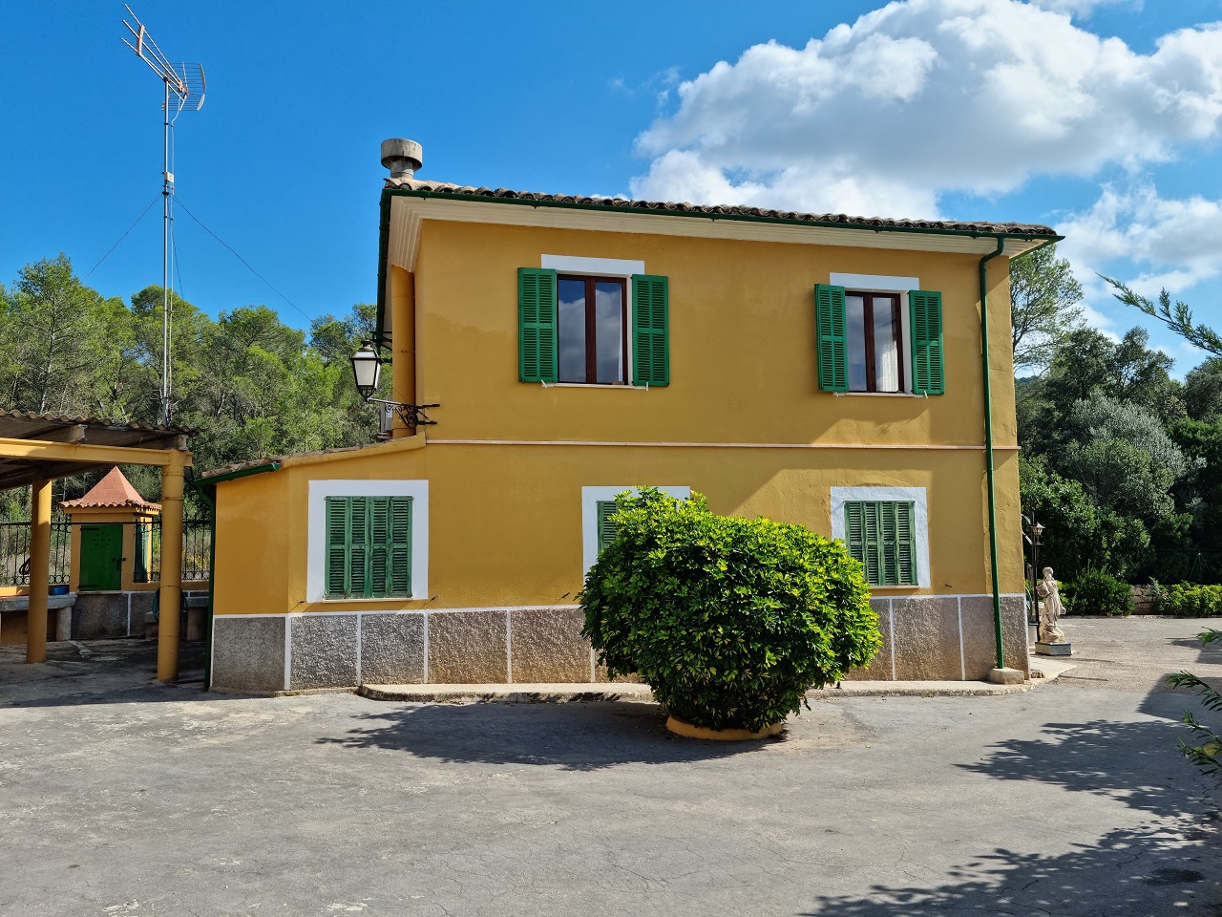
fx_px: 953
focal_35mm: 27
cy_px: 458
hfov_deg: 65.3
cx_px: 611
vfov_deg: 51.4
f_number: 2
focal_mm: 5.9
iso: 25
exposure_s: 1/1064
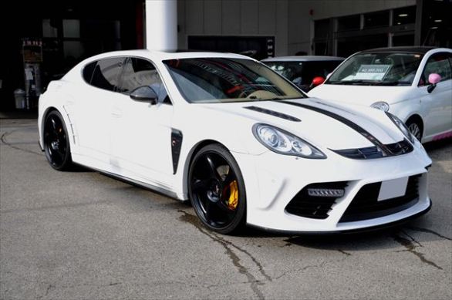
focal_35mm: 48
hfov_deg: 41.2
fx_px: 602
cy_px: 150
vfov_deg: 28.0
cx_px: 226
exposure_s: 1/640
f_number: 6.3
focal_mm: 32
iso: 500
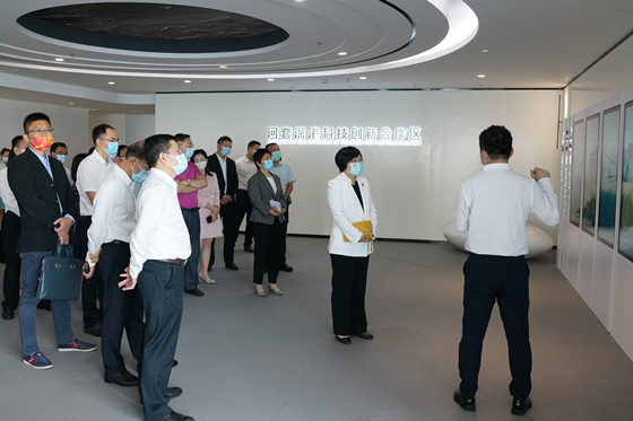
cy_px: 210
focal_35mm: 35
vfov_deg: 37.8
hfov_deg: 54.4
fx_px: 615
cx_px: 316
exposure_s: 1/160
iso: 1250
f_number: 5.6
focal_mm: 35
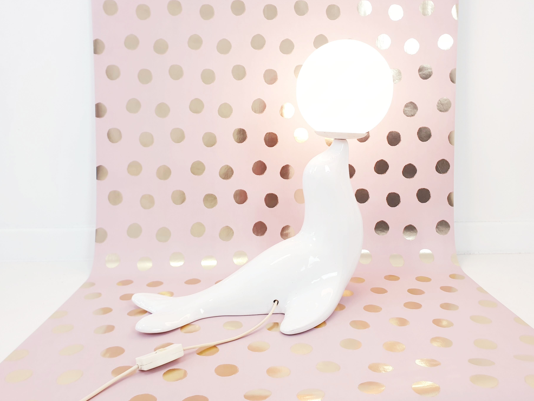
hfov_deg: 61.6
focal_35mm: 29
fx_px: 447
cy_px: 185
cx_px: 276
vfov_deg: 48.2
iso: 100
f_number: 2.4
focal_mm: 4.3
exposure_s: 1/50
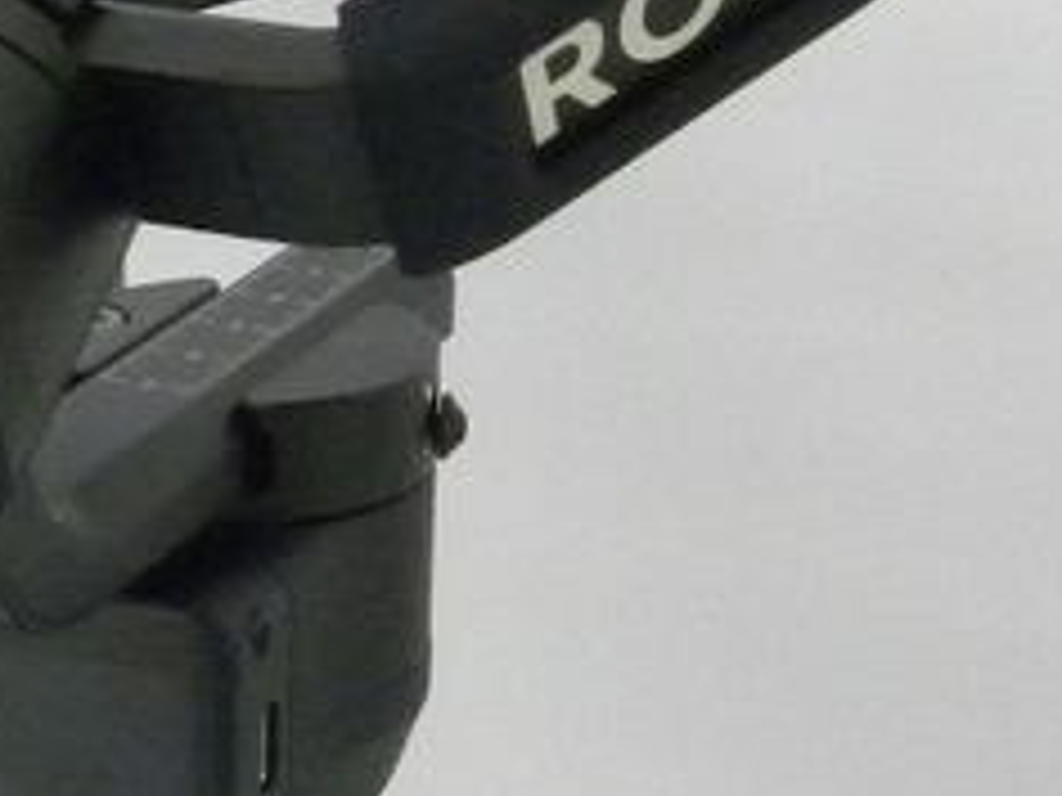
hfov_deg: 14.8
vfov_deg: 11.2
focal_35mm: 132
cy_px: 639
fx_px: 4050
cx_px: 76
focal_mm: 4.6
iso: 400
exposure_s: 1/60.2
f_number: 5
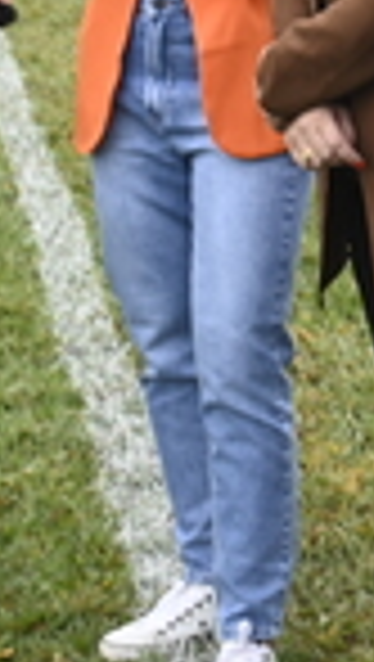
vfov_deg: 13.3
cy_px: -272
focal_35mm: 154
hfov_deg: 7.8
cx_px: 563
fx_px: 2707
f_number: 6.3
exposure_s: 1/80
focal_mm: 24
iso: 200
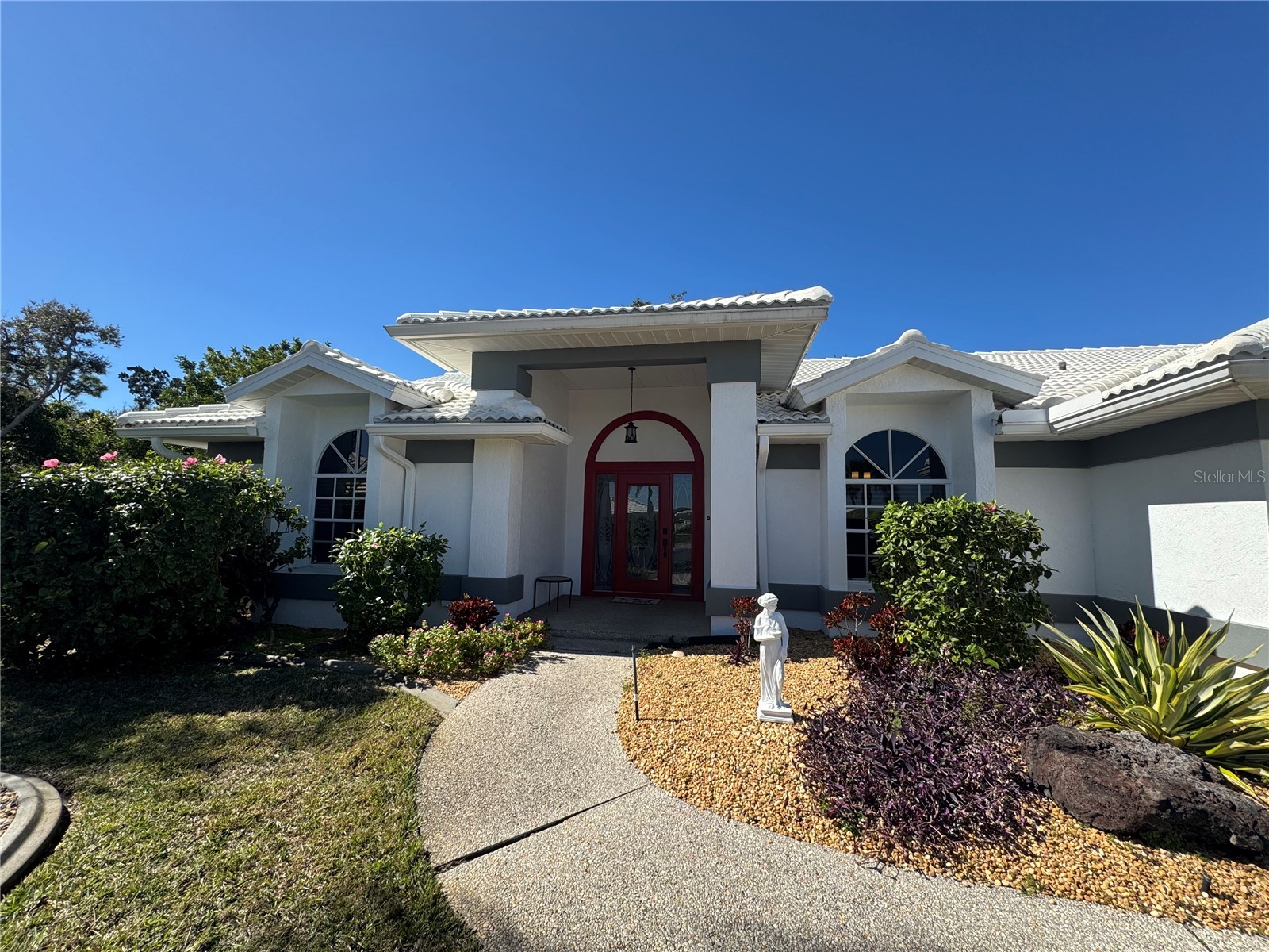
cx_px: 634
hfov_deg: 102.1
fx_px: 513
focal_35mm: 14
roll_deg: -1.1
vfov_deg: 85.7
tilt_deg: +4.4
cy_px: 476
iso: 50
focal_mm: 2.22
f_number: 2.2
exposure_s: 1/1277
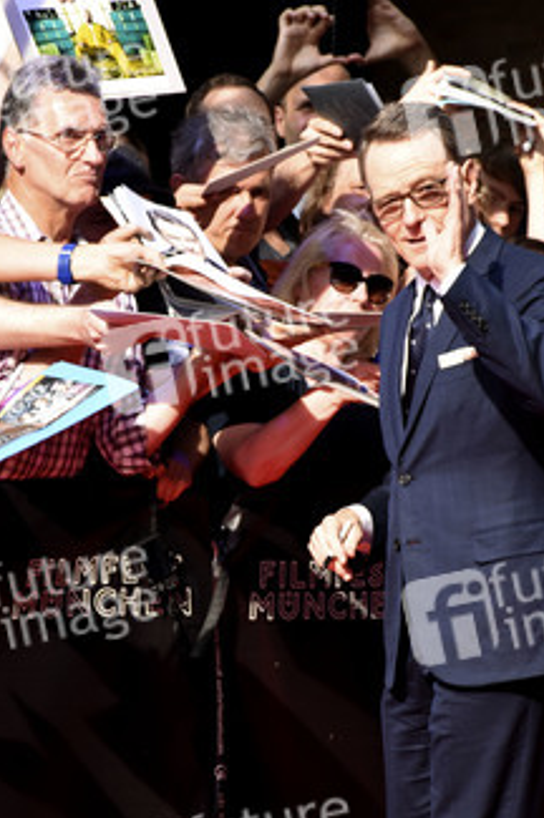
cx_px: 302
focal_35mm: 207
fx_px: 4702
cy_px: 481
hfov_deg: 6.6
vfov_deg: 9.9
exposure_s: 1/160
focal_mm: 112
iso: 200
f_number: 7.1
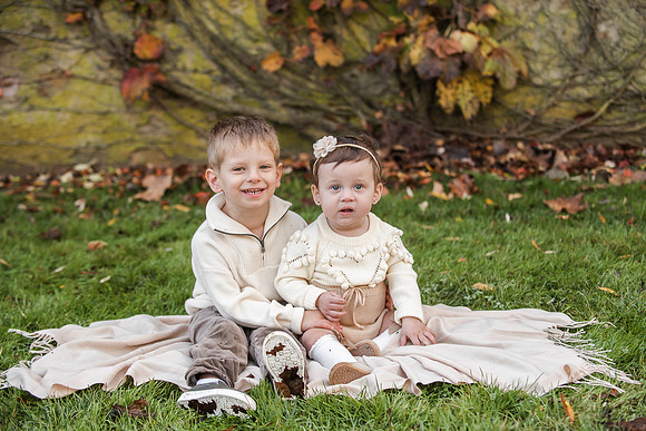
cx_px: 339
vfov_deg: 18.6
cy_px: 226
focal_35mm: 74
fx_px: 1319
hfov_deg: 27.5
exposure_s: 1/1000
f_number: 3.5
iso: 800
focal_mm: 70
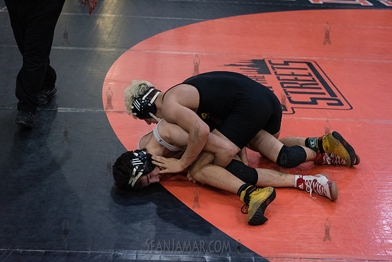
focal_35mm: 55
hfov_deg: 36.2
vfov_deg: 24.6
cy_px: 131
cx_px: 196
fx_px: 599
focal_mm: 55
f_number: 3.2
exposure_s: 1/640
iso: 8000
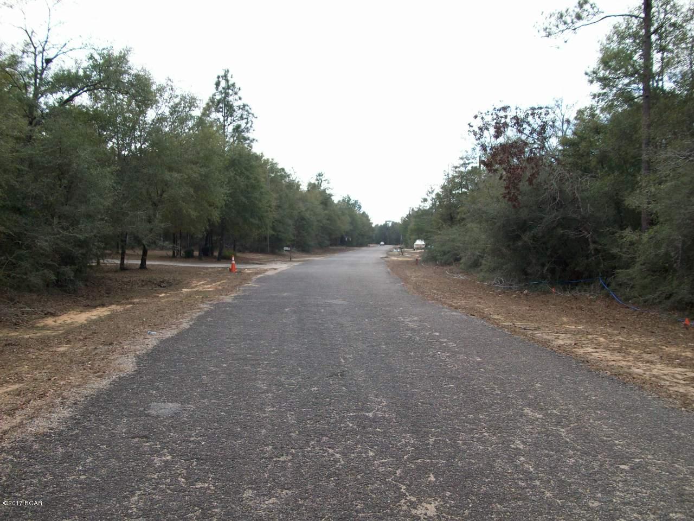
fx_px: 682
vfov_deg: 41.8
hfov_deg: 54.0
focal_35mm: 34
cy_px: 260
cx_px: 347
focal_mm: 5.7
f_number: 2.8
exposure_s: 1/315
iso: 64
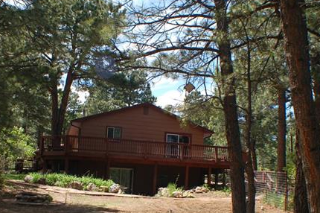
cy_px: 147
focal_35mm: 58
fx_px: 515
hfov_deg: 34.4
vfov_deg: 23.2
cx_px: 132
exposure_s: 1/200
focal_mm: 26
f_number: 7.1
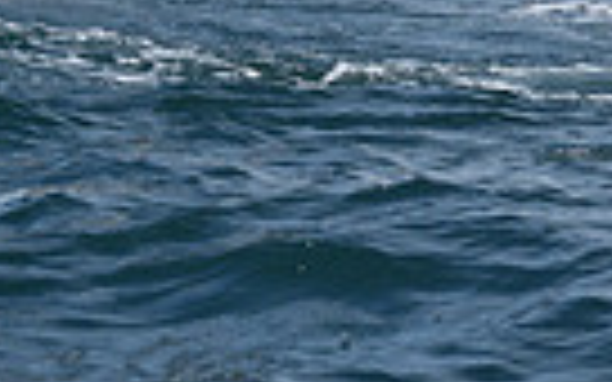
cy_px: -795
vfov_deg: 4.2
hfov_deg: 6.9
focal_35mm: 304
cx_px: 124
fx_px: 5070
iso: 250
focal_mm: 70
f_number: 10
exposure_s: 1/800
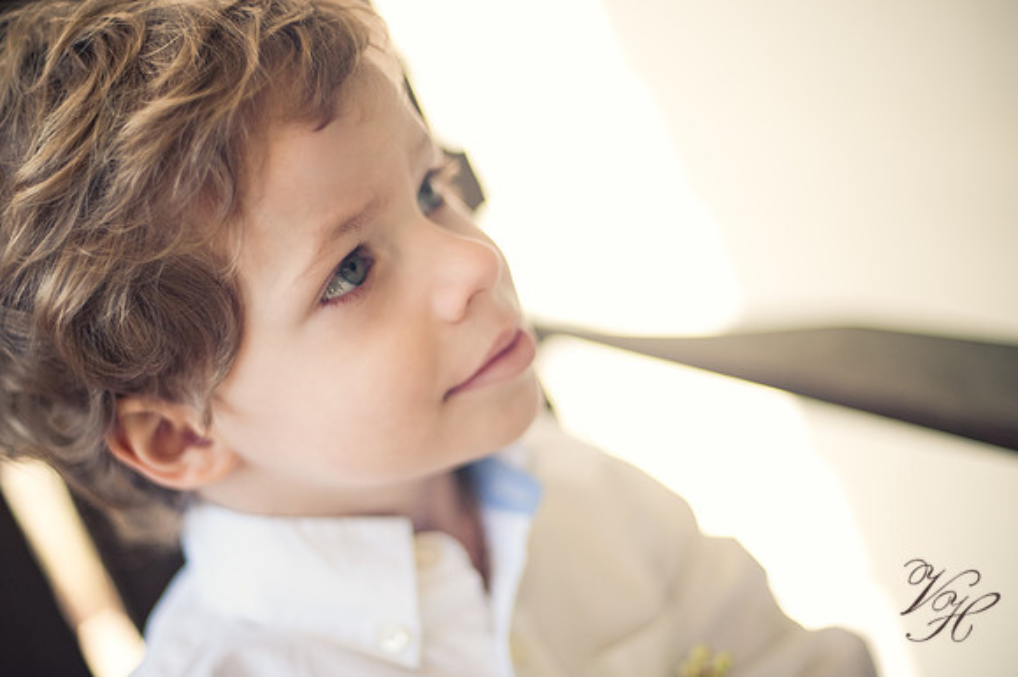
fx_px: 1413
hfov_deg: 39.6
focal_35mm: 50
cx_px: 509
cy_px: 338
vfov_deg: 27.0
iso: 200
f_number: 1.4
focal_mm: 50
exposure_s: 1/1250
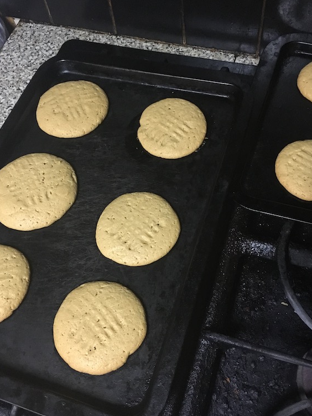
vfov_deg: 50.1
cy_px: 210
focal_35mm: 37
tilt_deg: -59.5
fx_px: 445
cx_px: 153
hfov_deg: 38.7
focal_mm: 4.15
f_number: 2.2
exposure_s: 1/15
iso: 250
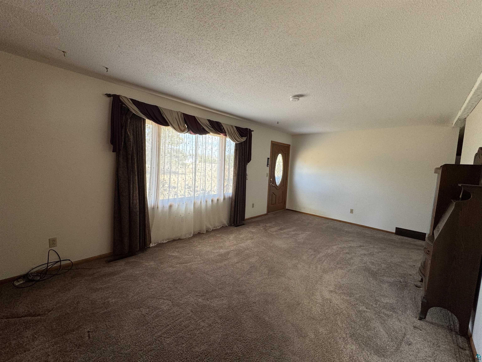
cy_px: 181
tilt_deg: -3.8
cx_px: 241
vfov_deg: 85.7
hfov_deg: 102.1
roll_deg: -2.3
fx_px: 195
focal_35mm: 14
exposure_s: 1/99
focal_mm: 2.22
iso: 100
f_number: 2.2
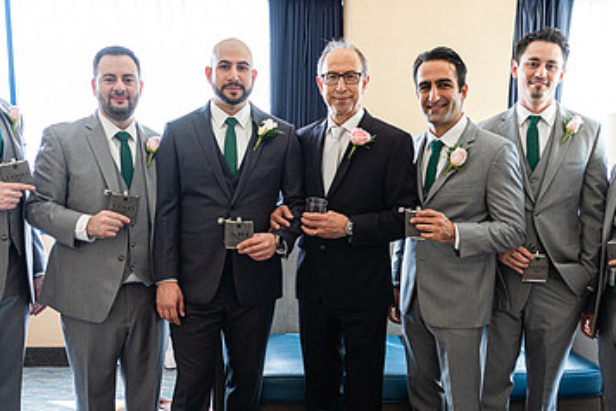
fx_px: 667
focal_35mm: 39
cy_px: 256
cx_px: 305
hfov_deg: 49.6
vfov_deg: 34.0
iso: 1000
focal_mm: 24
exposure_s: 1/200
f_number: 2.2
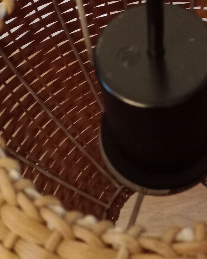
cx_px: 150
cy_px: 67
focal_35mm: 67
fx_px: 513
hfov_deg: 22.6
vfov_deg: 27.9
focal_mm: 3.54
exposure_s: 1/33.3
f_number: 2
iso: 947
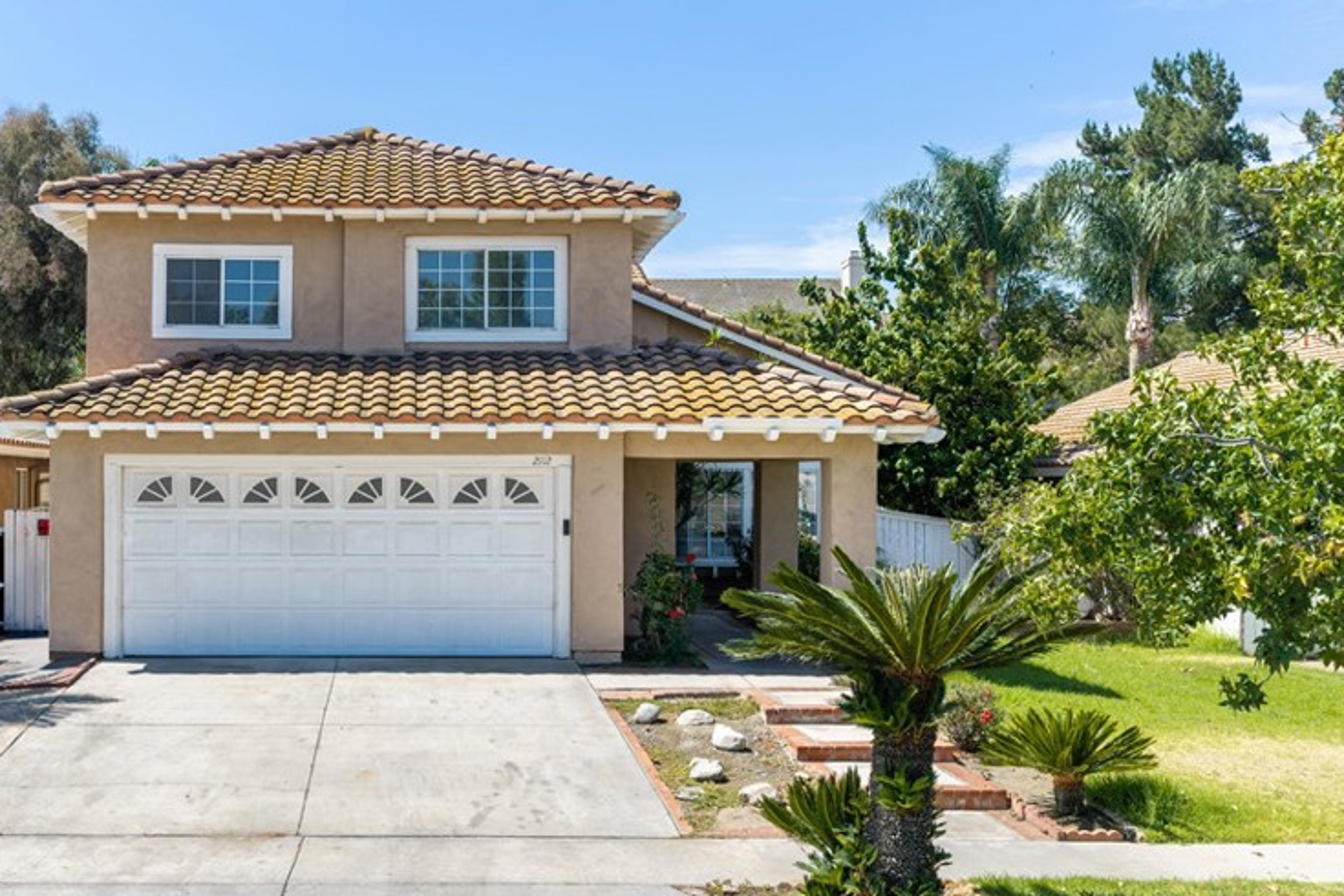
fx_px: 1456
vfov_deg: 34.2
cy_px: 484
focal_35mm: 39
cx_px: 441
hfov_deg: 48.7
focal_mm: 14.45
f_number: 2.8
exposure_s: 1/2000
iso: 200
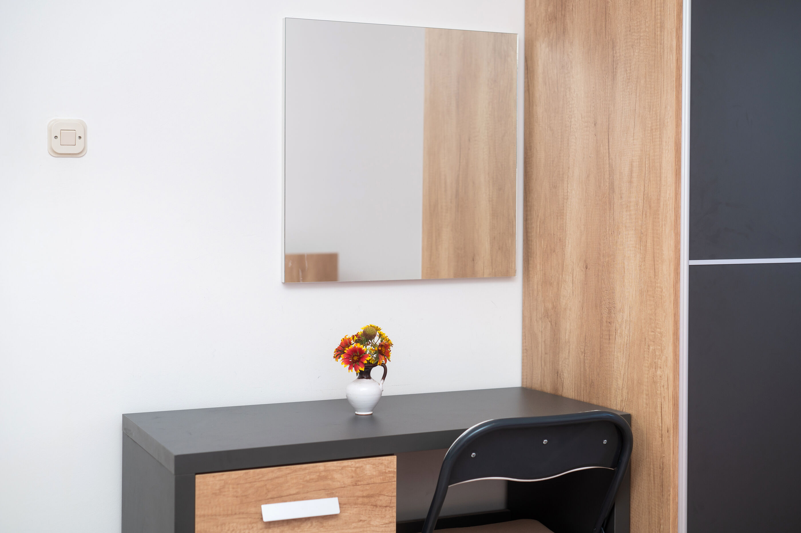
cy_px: 266
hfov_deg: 39.6
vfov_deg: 27.0
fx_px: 1112
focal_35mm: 50
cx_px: 400
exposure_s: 1/200
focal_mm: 50
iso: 100
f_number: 2.8
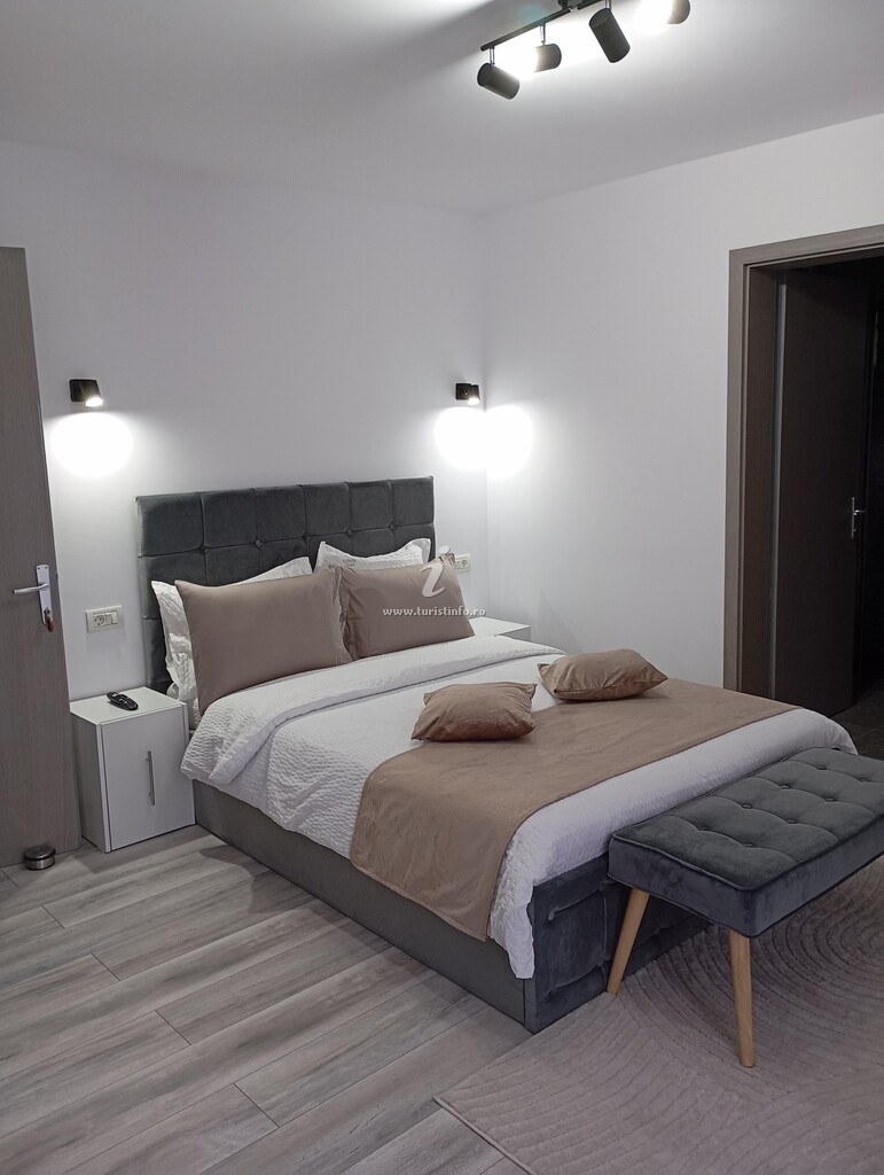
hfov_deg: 49.9
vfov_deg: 63.4
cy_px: 588
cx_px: 442
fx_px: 951
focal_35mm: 28
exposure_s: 1/50
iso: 410
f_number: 1.8
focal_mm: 4.27
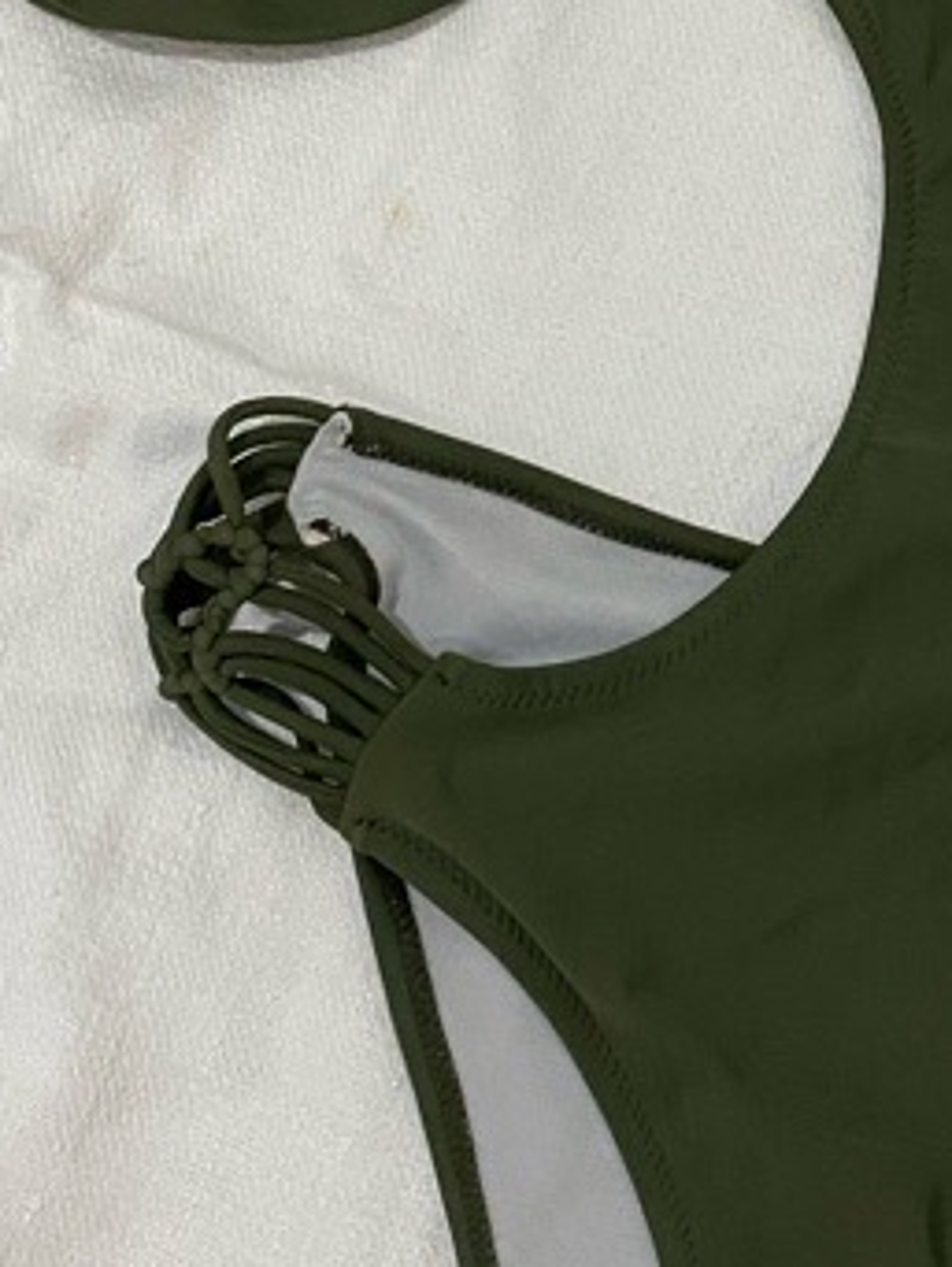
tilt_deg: -72.2
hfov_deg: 18.6
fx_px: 2783
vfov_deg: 25.4
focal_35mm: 76
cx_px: 1085
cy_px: 341
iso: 400
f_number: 1.8
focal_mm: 4.25
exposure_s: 1/50
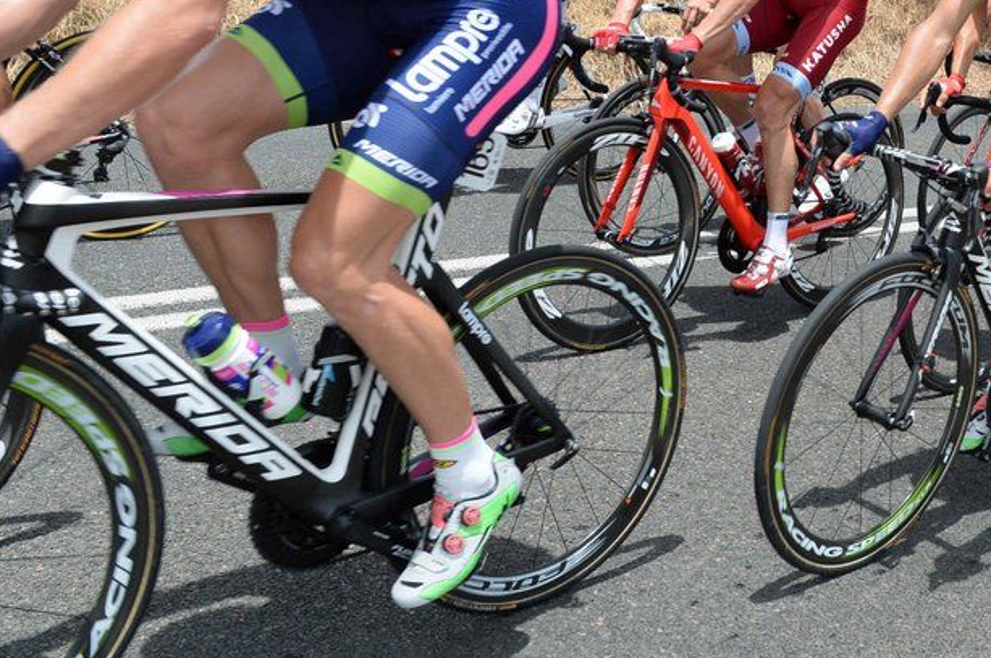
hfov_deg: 39.5
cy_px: 171
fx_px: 1292
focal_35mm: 47
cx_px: 858
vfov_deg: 28.2
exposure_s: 1/1000
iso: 400
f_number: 6.3
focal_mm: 24
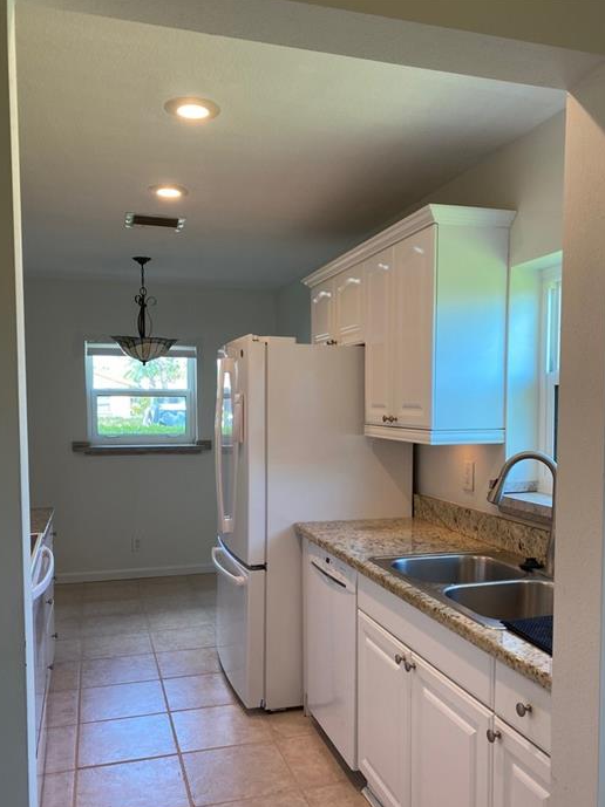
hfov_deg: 48.2
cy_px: 445
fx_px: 676
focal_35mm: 29
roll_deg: -0.2
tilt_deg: -2.5
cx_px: 308
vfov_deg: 61.5
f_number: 1.8
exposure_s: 1/120
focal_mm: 4.25
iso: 80
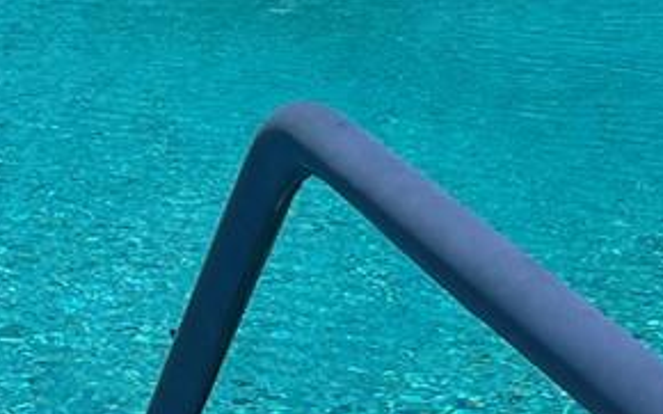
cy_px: -21
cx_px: -165
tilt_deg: -8.6
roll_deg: +3.6
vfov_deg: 8.6
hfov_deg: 13.3
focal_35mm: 152
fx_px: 2745
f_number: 1.6
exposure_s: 1/8403
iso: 50
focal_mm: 5.1
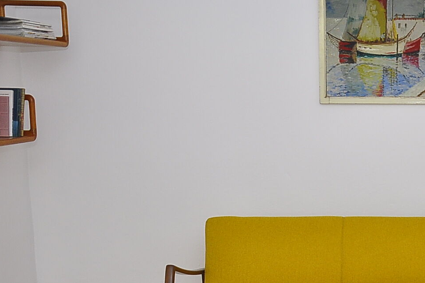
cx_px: 404
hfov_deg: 24.4
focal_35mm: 80
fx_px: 944
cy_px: 229
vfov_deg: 16.9
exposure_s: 1/200
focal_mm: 24
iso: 400
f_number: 4.5
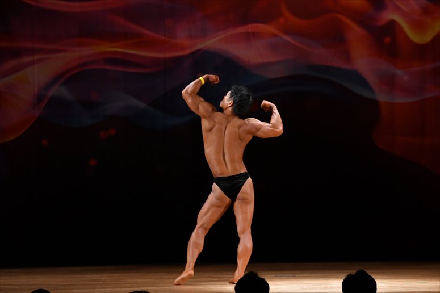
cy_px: 146
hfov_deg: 10.2
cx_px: 220
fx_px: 2468
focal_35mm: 202
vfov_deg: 6.8
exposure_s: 1/400
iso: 3200
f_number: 5.6
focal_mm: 135
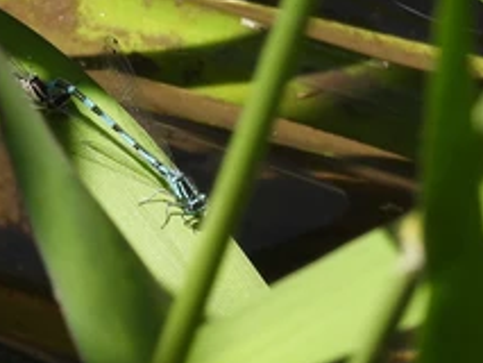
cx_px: 98
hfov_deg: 2.7
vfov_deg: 2.1
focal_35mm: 721
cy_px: 179
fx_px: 10066
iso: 100
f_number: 5.6
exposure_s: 1/250
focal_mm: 42.8
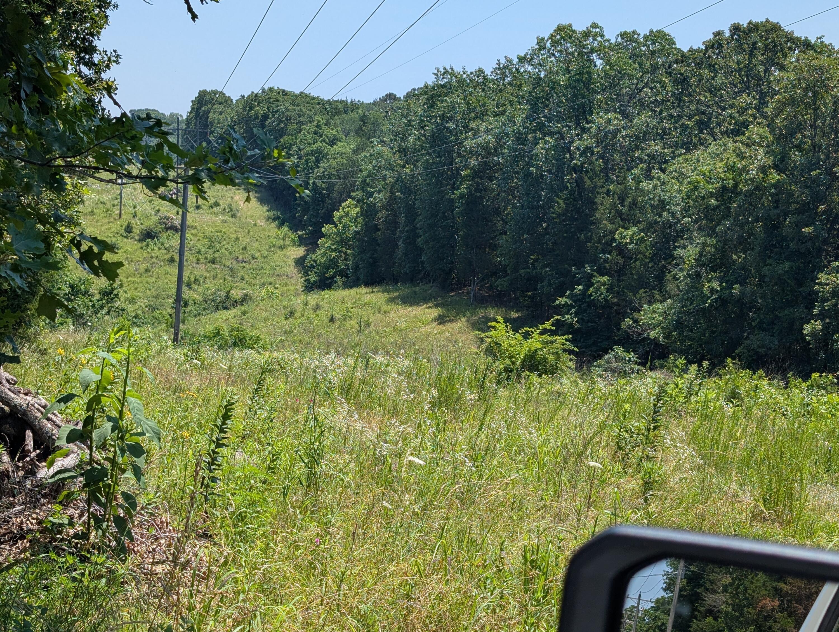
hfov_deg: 38.9
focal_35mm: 49
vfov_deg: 29.7
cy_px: 316
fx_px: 1189
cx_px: 420
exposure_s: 1/1064
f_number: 1.68
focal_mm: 6.9
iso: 21
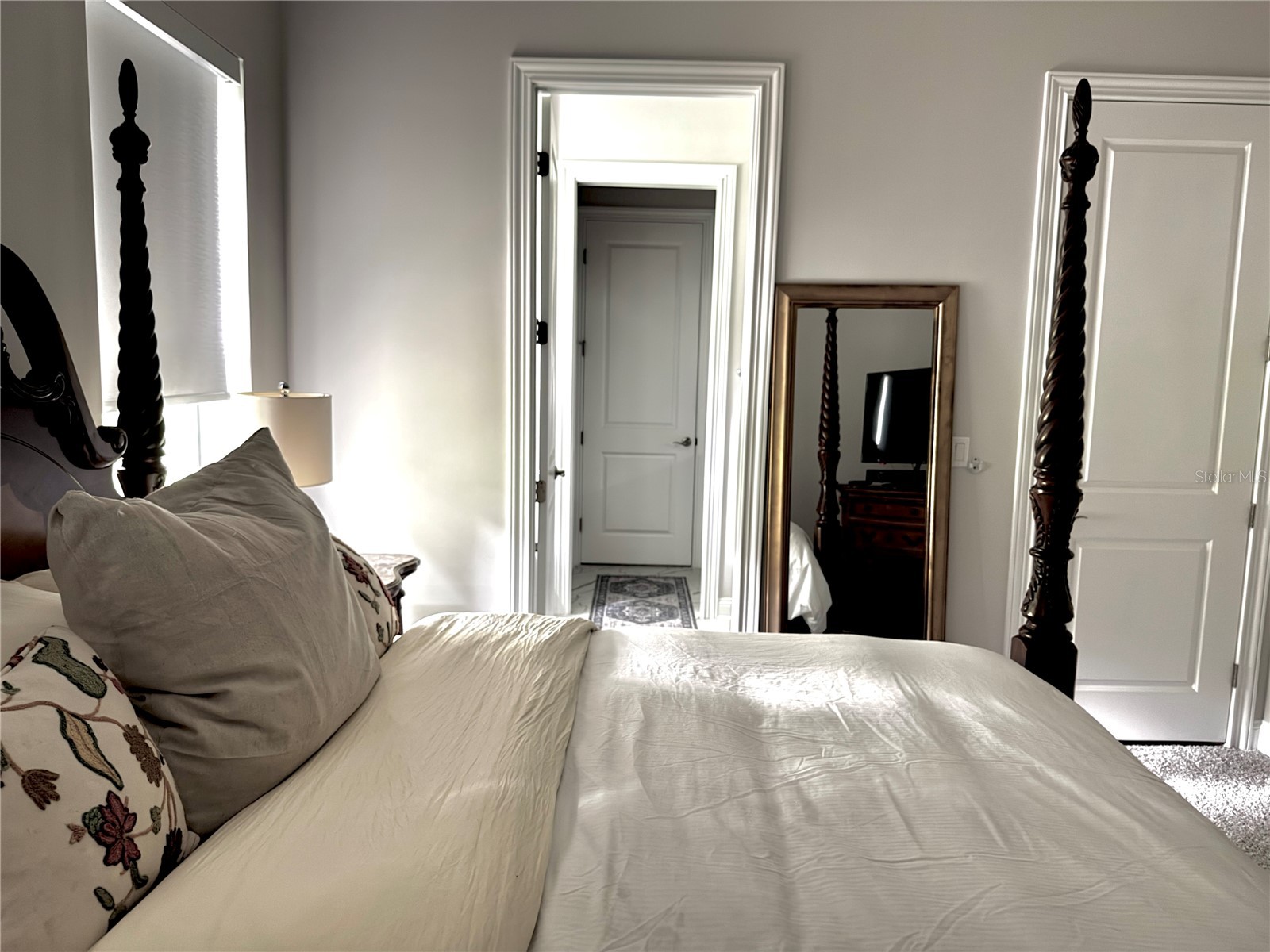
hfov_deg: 71.6
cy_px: 476
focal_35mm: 24
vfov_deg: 56.8
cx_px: 635
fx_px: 881
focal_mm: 6.76
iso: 500
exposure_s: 1/5
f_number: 1.78
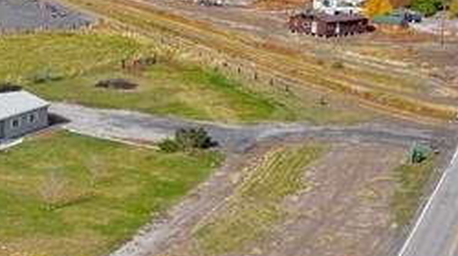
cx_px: -7
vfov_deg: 17.9
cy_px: 79
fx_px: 813
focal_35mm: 67
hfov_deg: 29.3
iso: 130
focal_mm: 12.29
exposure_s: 1/2000
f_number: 2.8
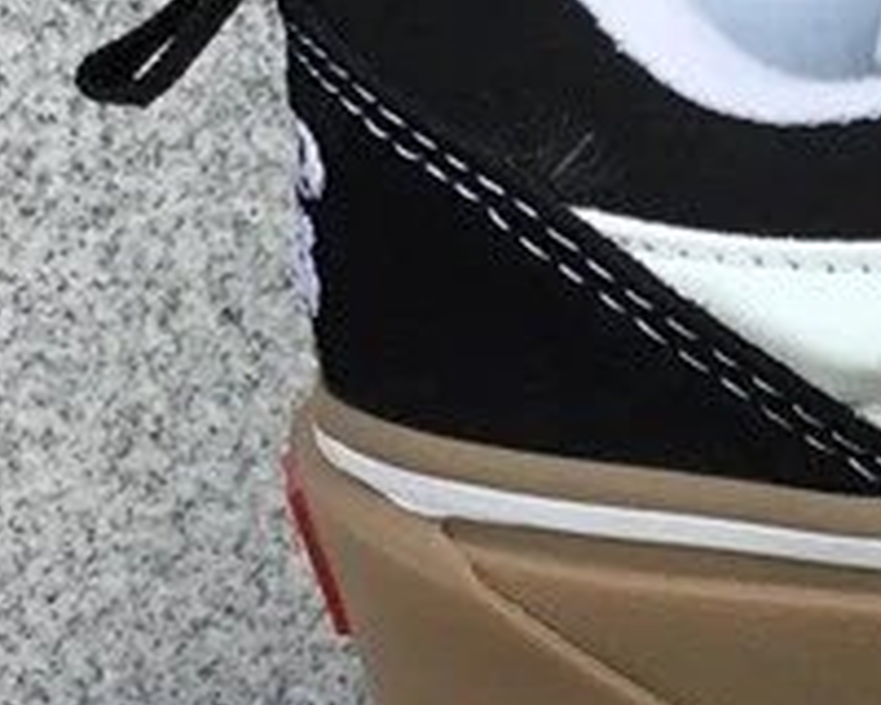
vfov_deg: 11.2
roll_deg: -0.3
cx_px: 1661
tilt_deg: -18.7
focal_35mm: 136
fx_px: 3546
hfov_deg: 12.7
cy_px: 694
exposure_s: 1/262
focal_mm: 3.3
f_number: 2.4
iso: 25
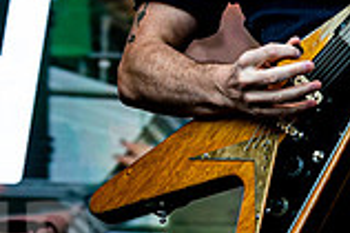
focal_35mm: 257
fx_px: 2496
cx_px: 392
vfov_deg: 5.3
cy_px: 4
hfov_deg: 8.0
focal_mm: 70
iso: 640
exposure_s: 1/500
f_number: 5
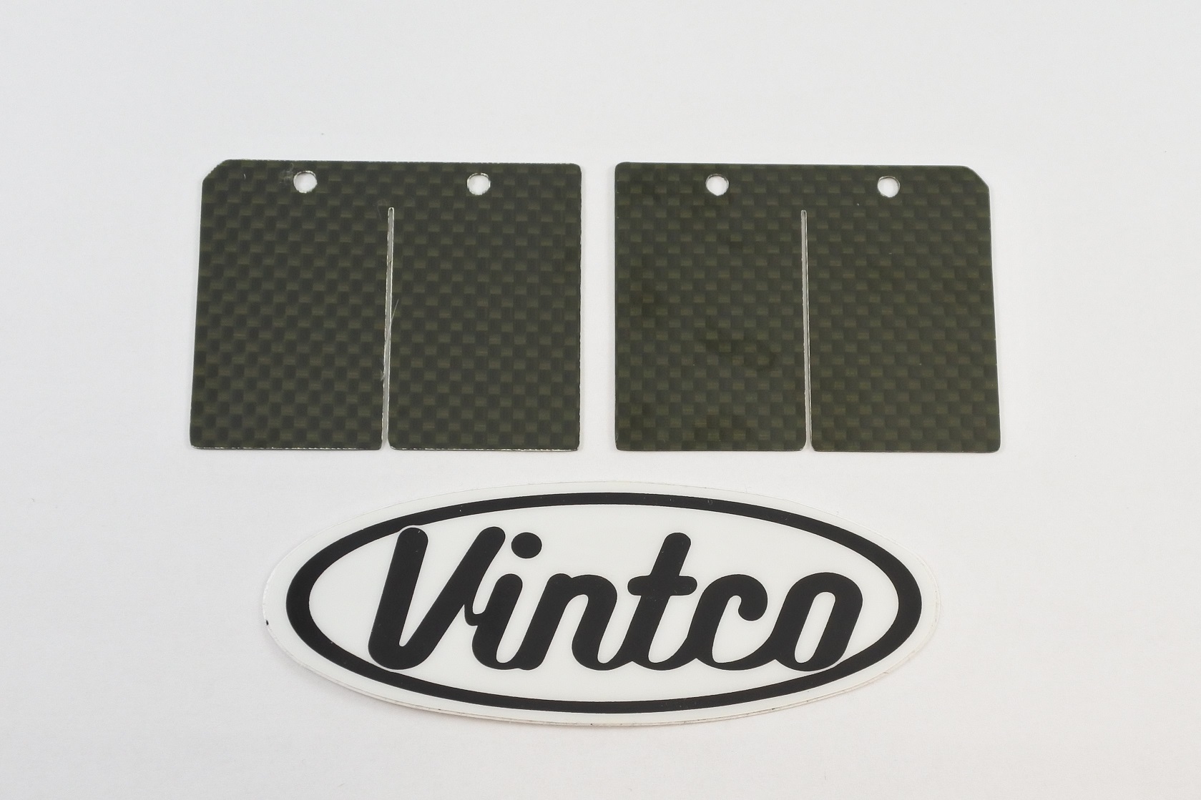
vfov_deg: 33.4
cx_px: 600
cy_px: 400
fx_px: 1334
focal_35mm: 40
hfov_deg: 48.5
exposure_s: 1/125
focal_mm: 15
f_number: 4.2
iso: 400
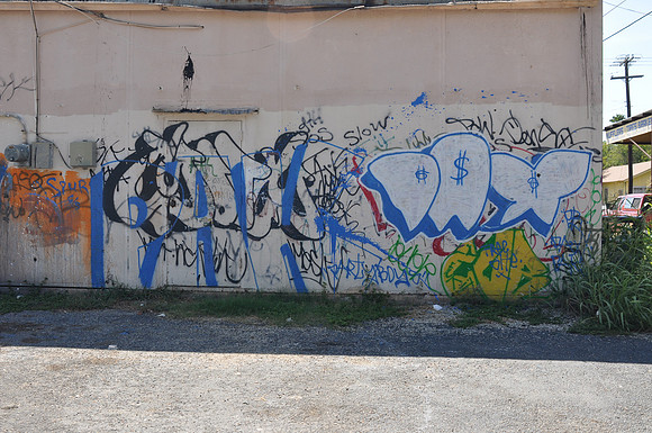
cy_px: 216
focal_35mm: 36
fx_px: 651
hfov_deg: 53.2
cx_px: 326
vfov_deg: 36.8
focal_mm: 24
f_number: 6.3
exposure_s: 1/160
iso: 200
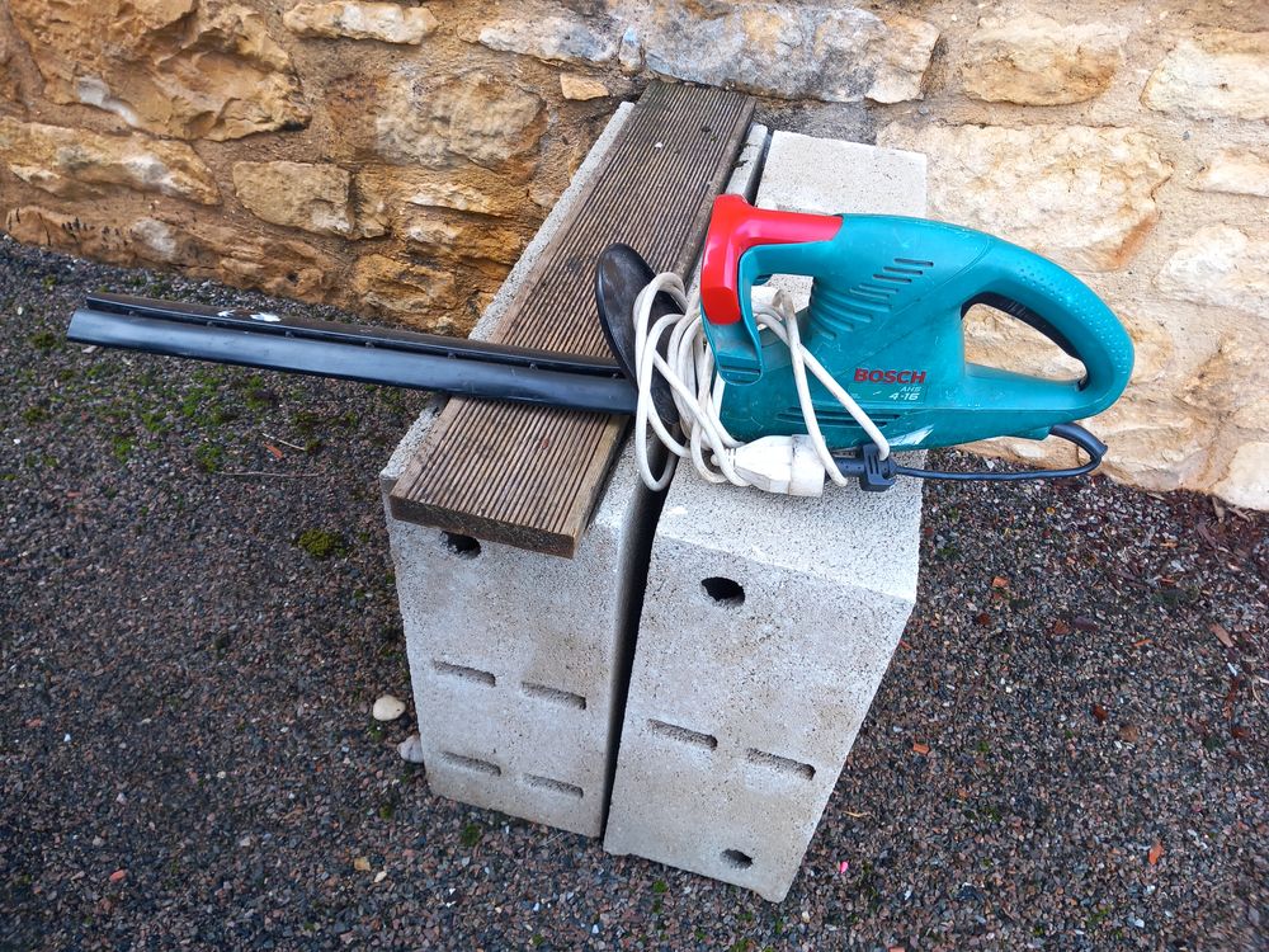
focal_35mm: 27
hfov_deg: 65.3
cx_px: 634
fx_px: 990
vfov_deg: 51.4
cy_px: 476
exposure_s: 1/50
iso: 50
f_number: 1.8
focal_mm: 4
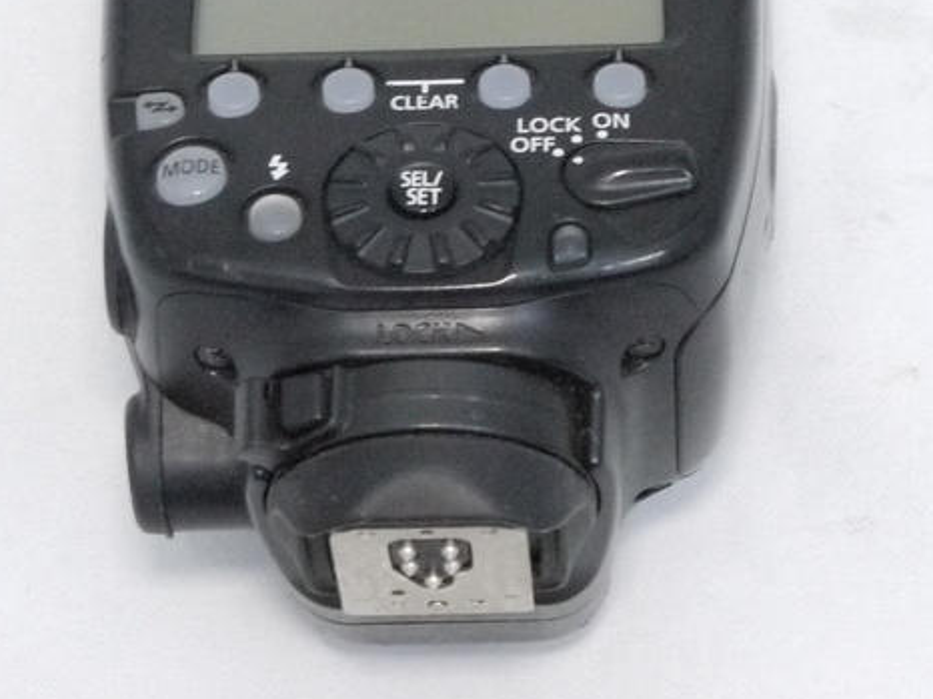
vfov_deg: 8.6
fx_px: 4580
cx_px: 440
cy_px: -182
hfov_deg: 11.6
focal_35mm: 170
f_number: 10
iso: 1600
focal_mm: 33
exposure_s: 1/40
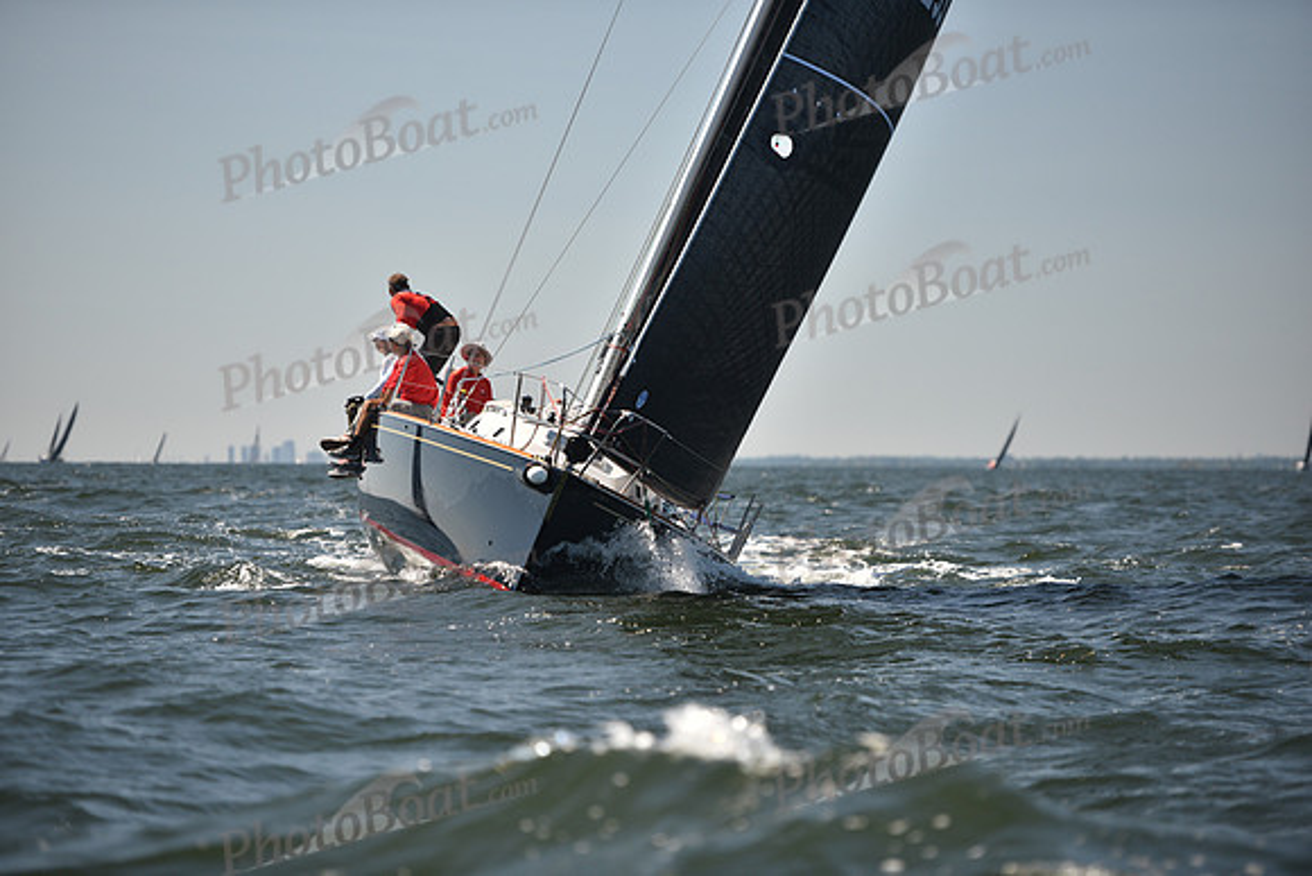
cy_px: 438
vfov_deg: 8.6
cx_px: 656
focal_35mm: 160
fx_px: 5832
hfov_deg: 12.8
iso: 250
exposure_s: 1/1600
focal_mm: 160
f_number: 2.8
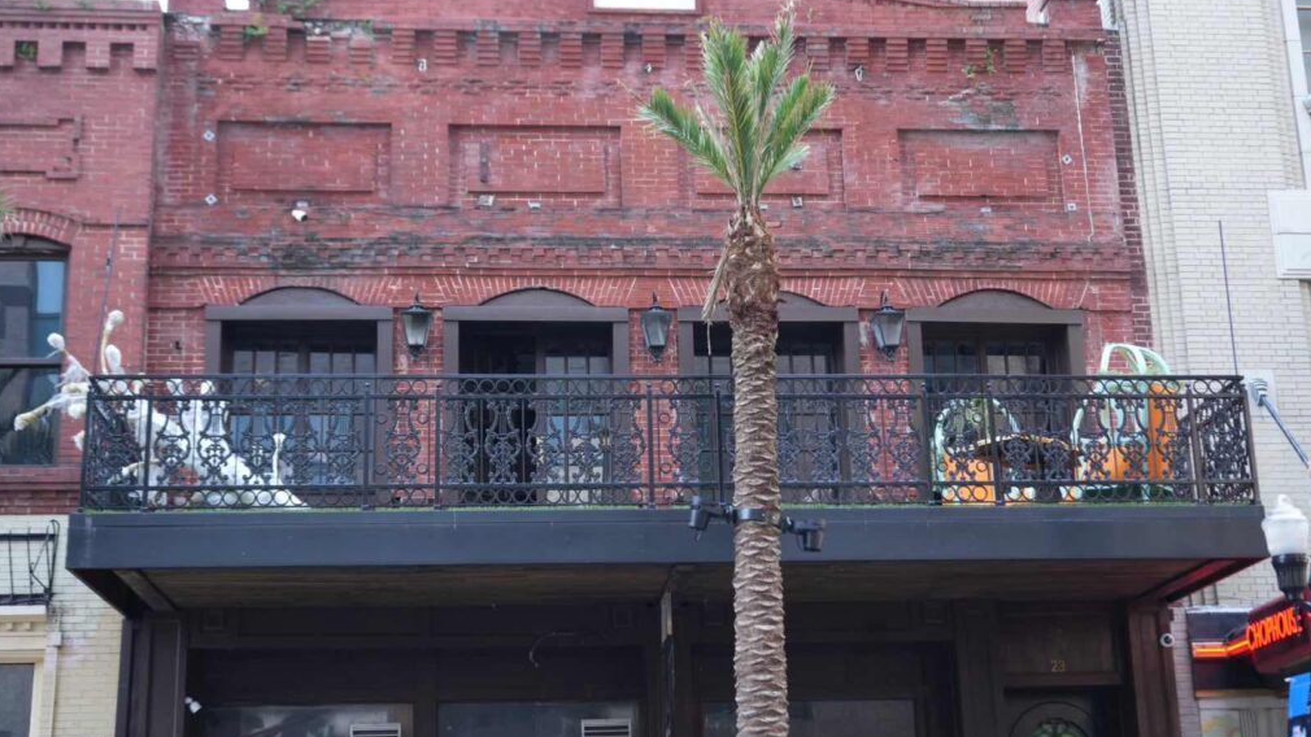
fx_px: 1773
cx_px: 657
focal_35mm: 51
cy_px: 326
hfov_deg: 40.6
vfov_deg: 23.5
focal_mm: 48
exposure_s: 1/160
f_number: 4.5
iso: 640
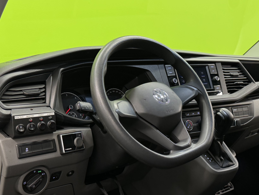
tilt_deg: -13.1
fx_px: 314
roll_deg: -2.7
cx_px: 122
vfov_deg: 34.3
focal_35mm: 42
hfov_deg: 44.8
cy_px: 108
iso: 200
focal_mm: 6.76
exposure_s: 1/100
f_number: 1.78
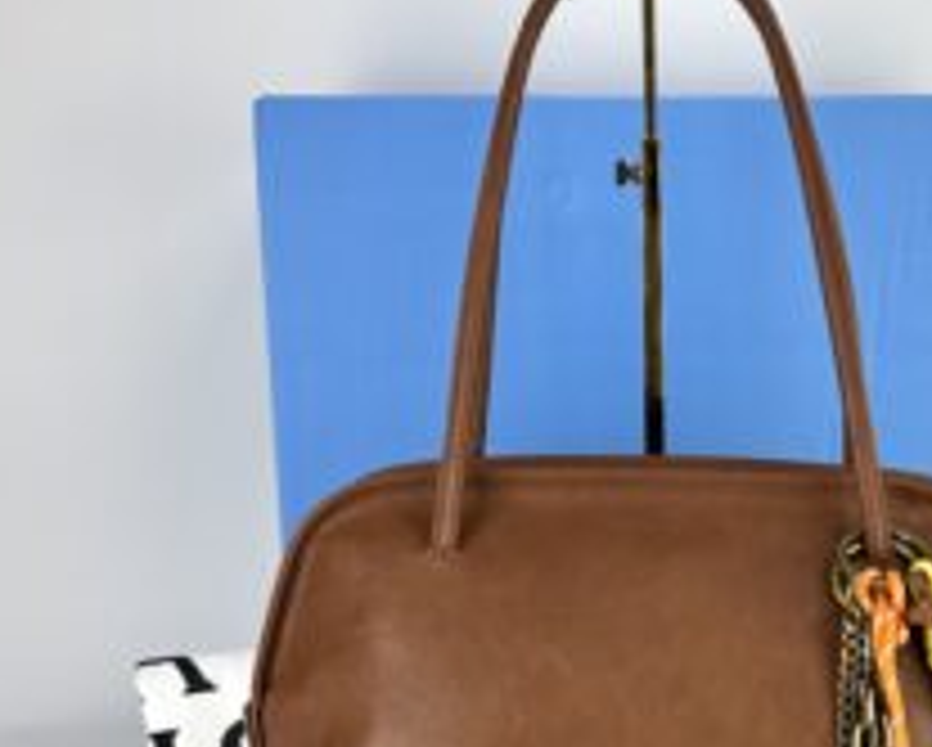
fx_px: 1353
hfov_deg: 37.5
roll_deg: -0.5
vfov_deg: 30.1
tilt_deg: -14.8
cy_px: 608
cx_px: 635
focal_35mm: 49
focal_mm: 5.7
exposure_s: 1/115
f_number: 1.5
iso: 32
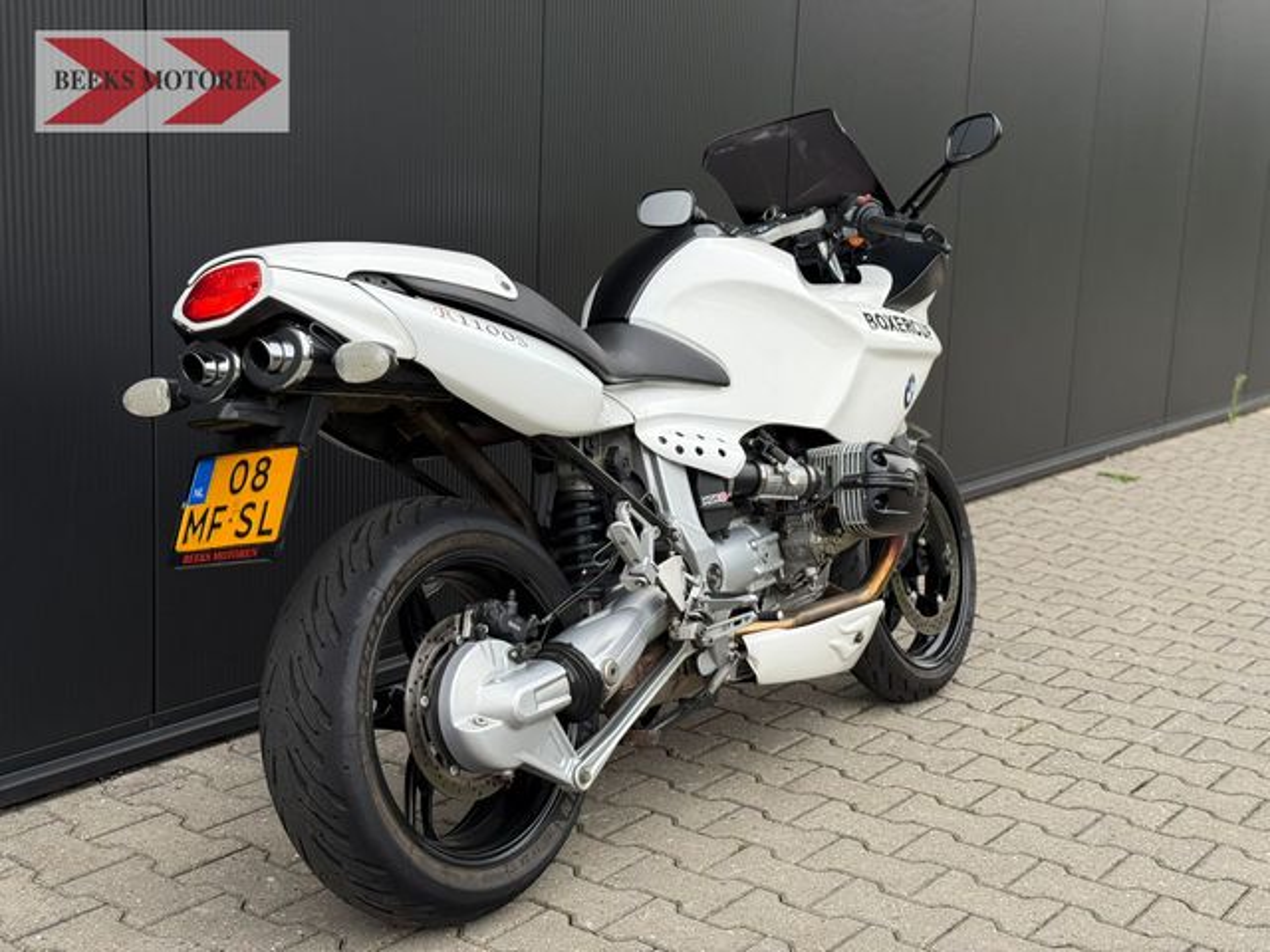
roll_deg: -2.1
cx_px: 635
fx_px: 1761
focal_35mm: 48
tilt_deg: -10.2
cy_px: 476
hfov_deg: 39.7
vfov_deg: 30.3
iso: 64
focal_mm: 6.76
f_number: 1.78
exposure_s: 1/250
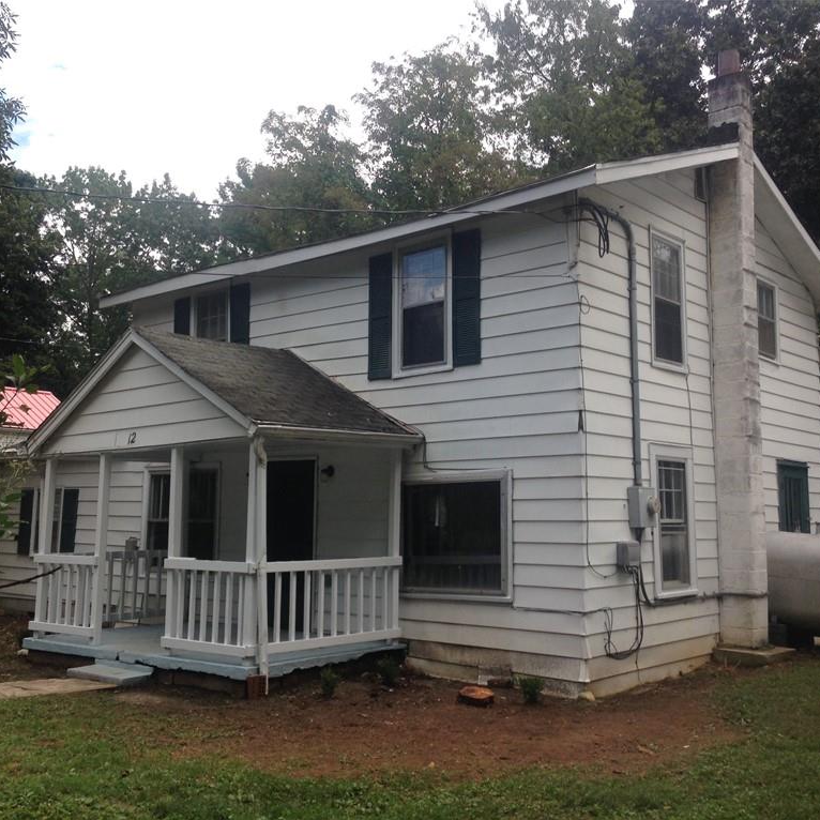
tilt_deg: +4.7
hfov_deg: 42.8
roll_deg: +2.3
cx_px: 407
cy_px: 410
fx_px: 1045
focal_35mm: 39
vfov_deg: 42.8
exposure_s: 1/686
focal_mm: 4.12
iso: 50
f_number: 2.4
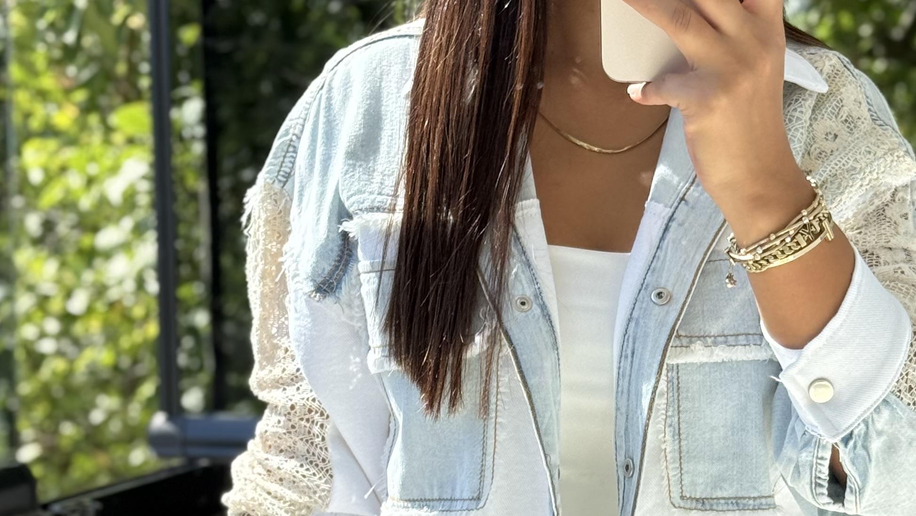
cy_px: 437
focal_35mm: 108
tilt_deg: -19.8
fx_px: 2623
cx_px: 672
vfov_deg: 11.2
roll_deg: +0.4
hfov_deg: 19.7
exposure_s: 1/810
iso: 64
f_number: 1.78
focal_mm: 6.76
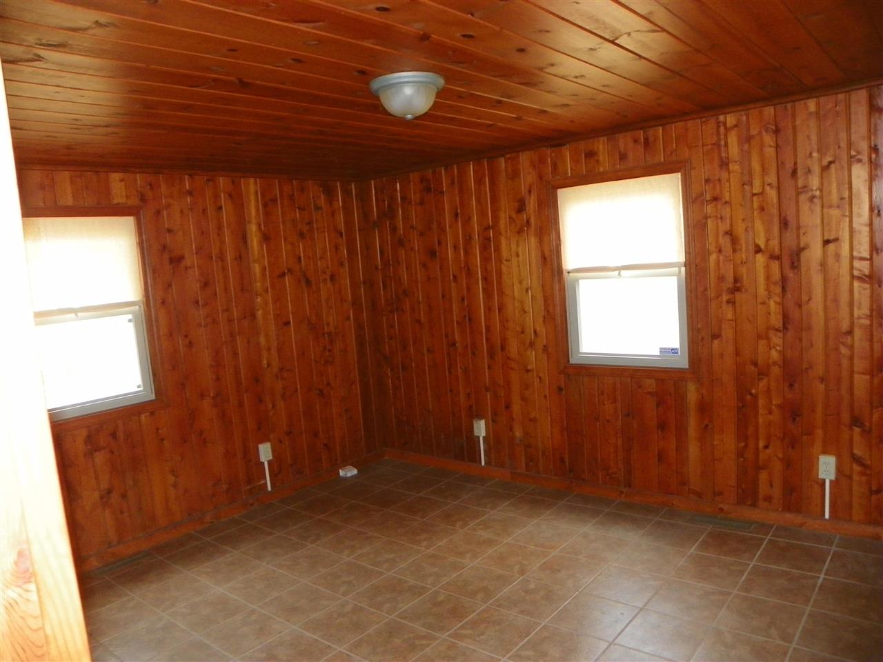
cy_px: 331
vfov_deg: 53.1
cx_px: 442
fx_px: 663
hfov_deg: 67.3
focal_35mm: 26
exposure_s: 1/30
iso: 200
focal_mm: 4.6
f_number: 2.8
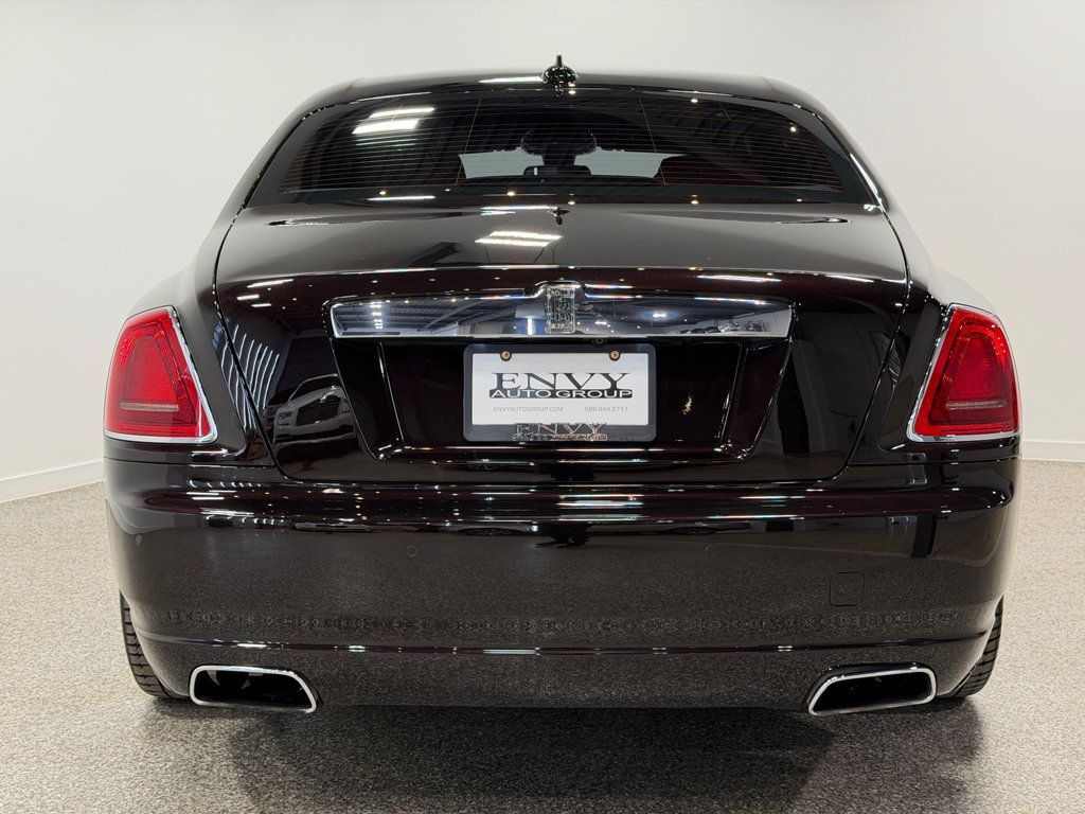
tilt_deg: -6.3
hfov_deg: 39.7
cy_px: 407
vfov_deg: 30.3
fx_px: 1505
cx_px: 542
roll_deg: -0.3
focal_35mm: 48
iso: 80
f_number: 1.78
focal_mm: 6.76
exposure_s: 1/120
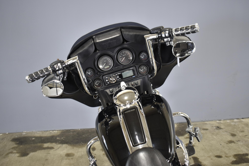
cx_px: 126
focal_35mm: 36
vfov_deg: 37.3
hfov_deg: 53.8
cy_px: 83
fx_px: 246
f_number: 3.8
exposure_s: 1/15
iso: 400
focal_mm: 23
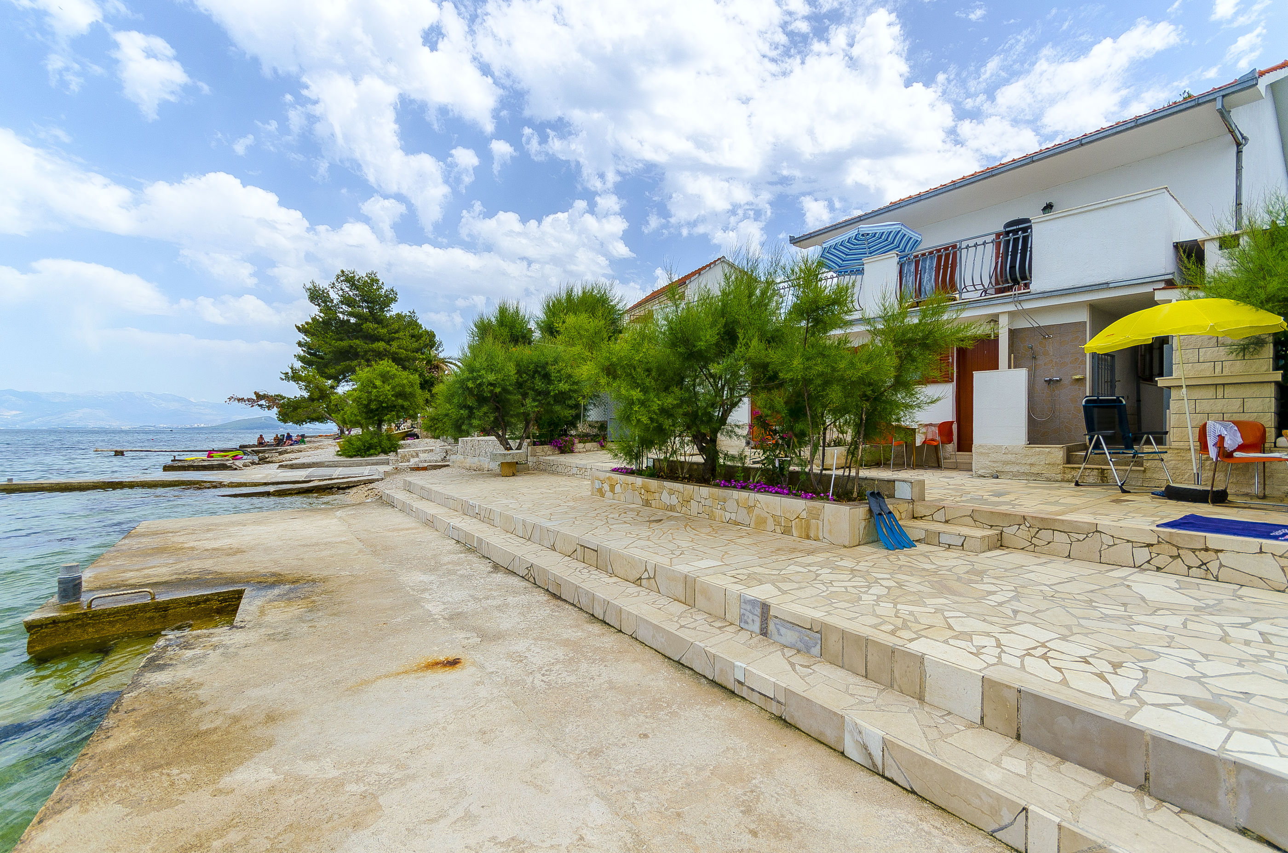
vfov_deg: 77.1
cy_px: 426
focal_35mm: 15
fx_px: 536
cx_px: 644
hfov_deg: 100.5
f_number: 6.3
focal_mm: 10
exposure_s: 1/800
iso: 100
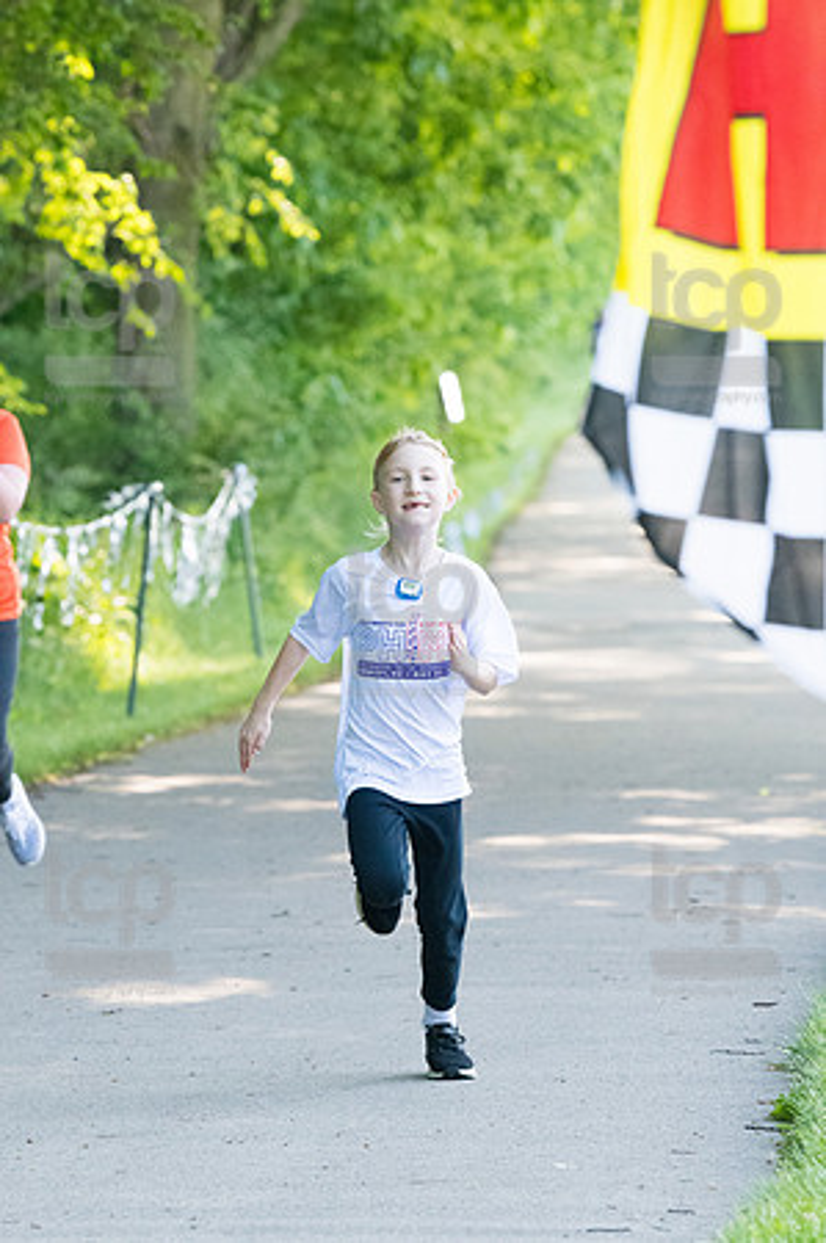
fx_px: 9037
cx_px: 413
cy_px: 622
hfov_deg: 5.2
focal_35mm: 262
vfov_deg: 7.9
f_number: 5.6
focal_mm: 175
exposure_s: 1/1600
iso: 4000
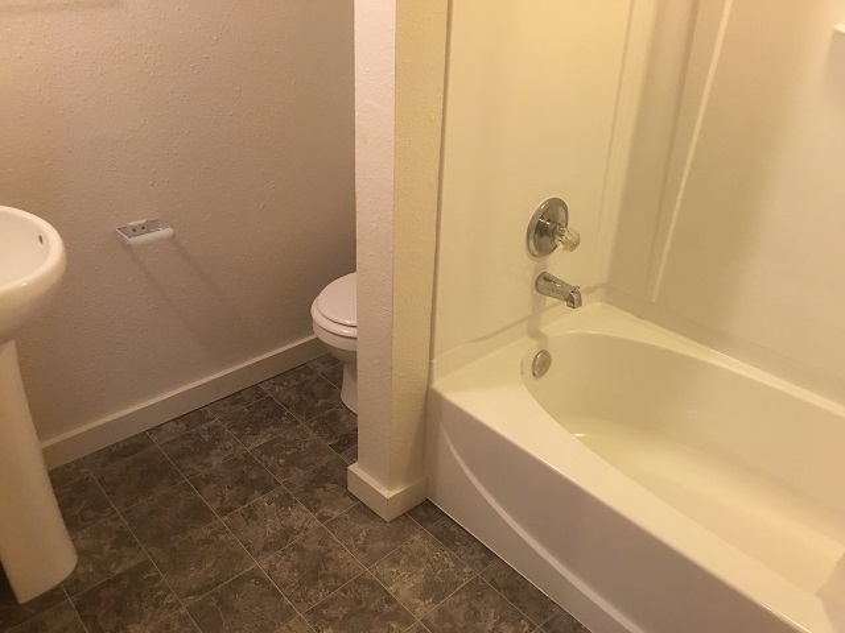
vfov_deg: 48.2
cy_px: 316
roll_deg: -2.6
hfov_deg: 61.7
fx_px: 708
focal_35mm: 29
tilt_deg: -28.0
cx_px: 422
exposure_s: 1/4
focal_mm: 4.15
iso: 50
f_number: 2.2
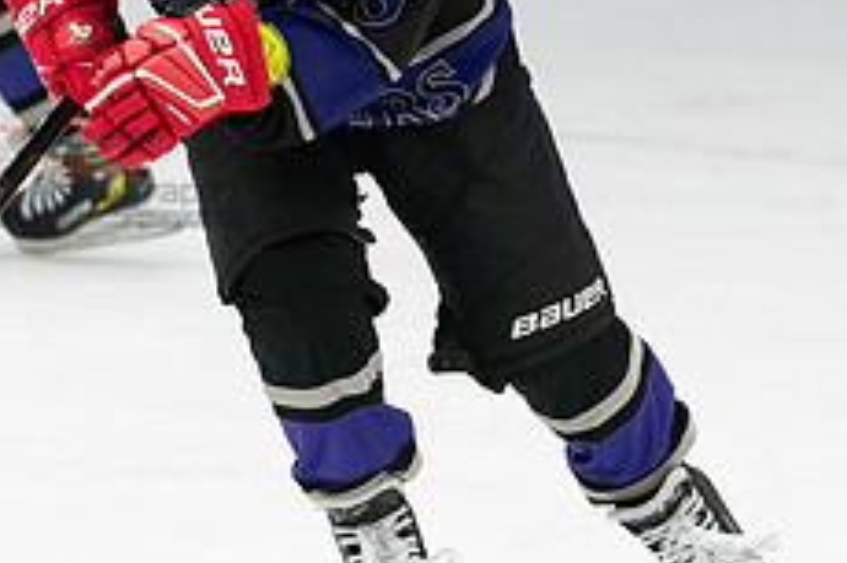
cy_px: 149
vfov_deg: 1.7
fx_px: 18879
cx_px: 388
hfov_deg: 2.6
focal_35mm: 803
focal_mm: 150
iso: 2000
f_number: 3.2
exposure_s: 1/1000
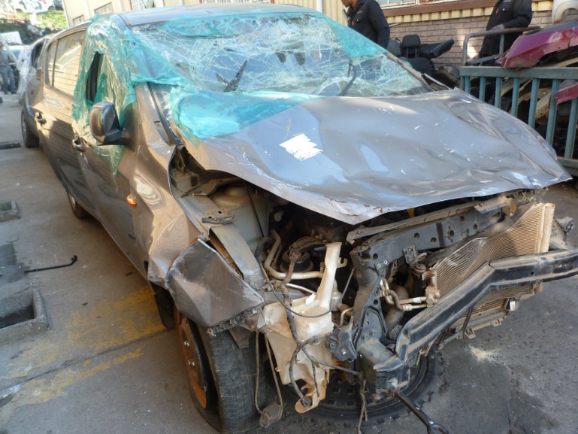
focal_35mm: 26
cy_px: 220
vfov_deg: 53.1
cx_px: 293
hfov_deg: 67.3
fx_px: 434
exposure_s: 1/60
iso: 80
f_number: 2.8
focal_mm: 4.5
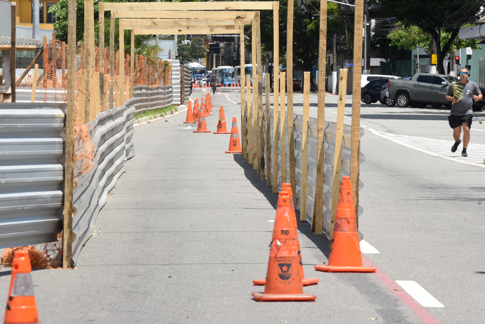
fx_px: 3531
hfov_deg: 7.9
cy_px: 118
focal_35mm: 262
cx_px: 239
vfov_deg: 5.2
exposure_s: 1/250
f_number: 18
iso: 500
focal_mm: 195
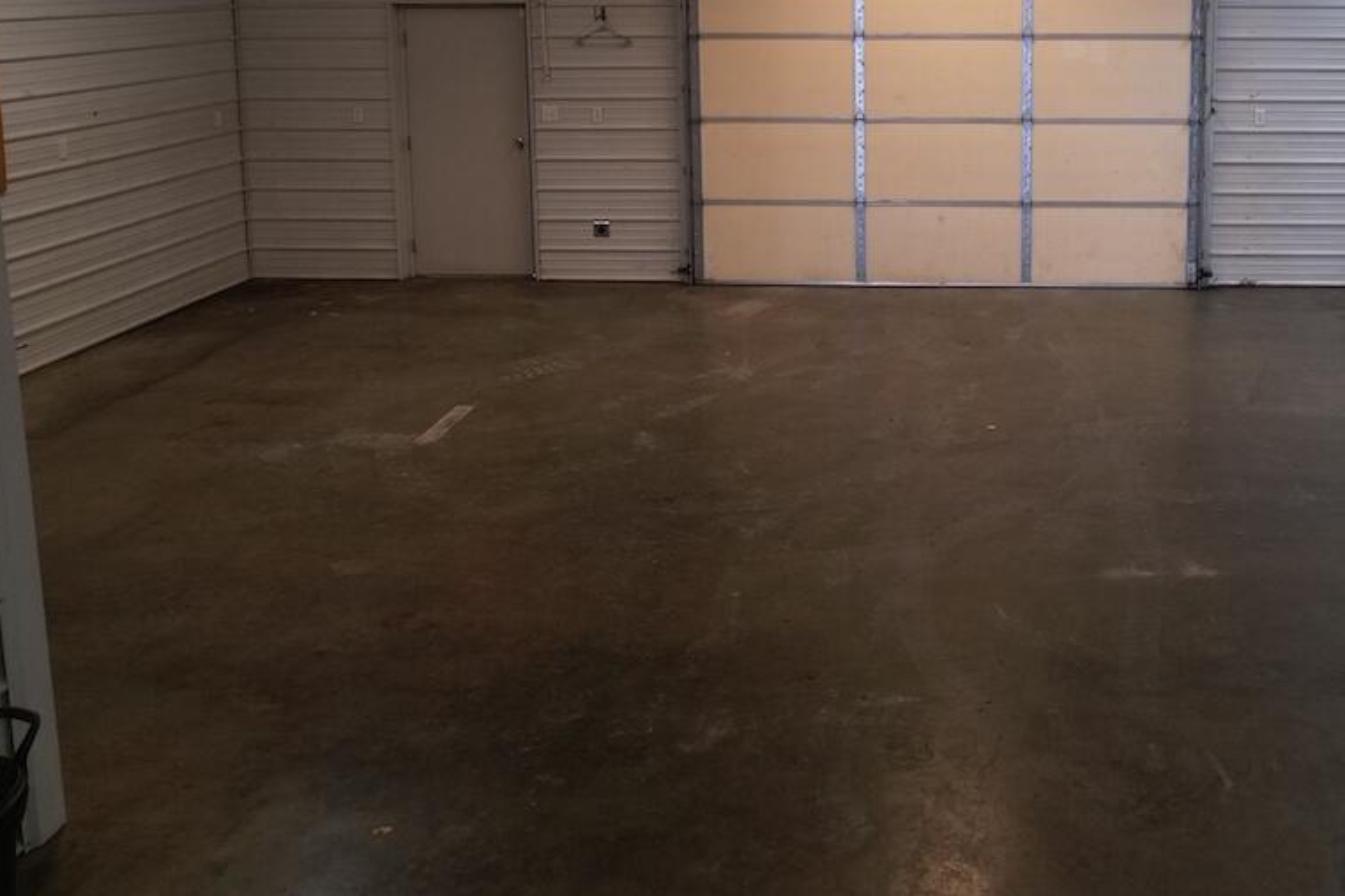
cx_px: 921
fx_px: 1382
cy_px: 169
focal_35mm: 37
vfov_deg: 34.7
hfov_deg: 50.7
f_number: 2.8
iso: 570
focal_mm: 8.38
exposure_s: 1/10
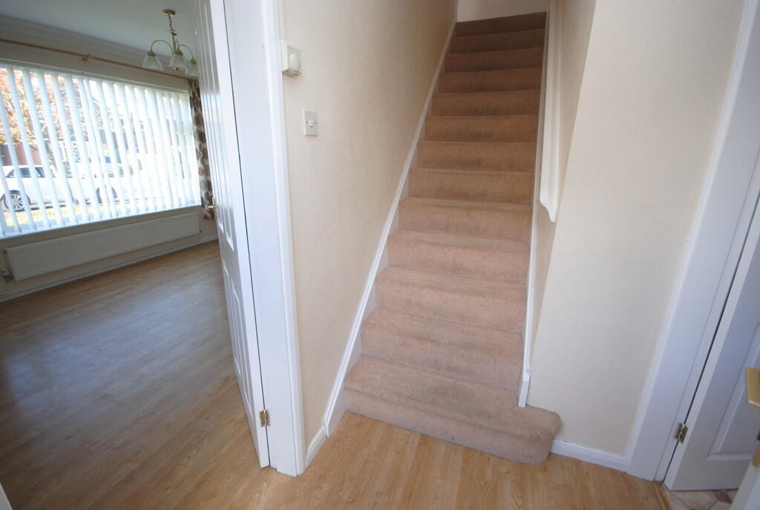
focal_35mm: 15
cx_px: 380
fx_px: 317
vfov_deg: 77.6
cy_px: 255
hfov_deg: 100.3
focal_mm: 10
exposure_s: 1/125
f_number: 4
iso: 400
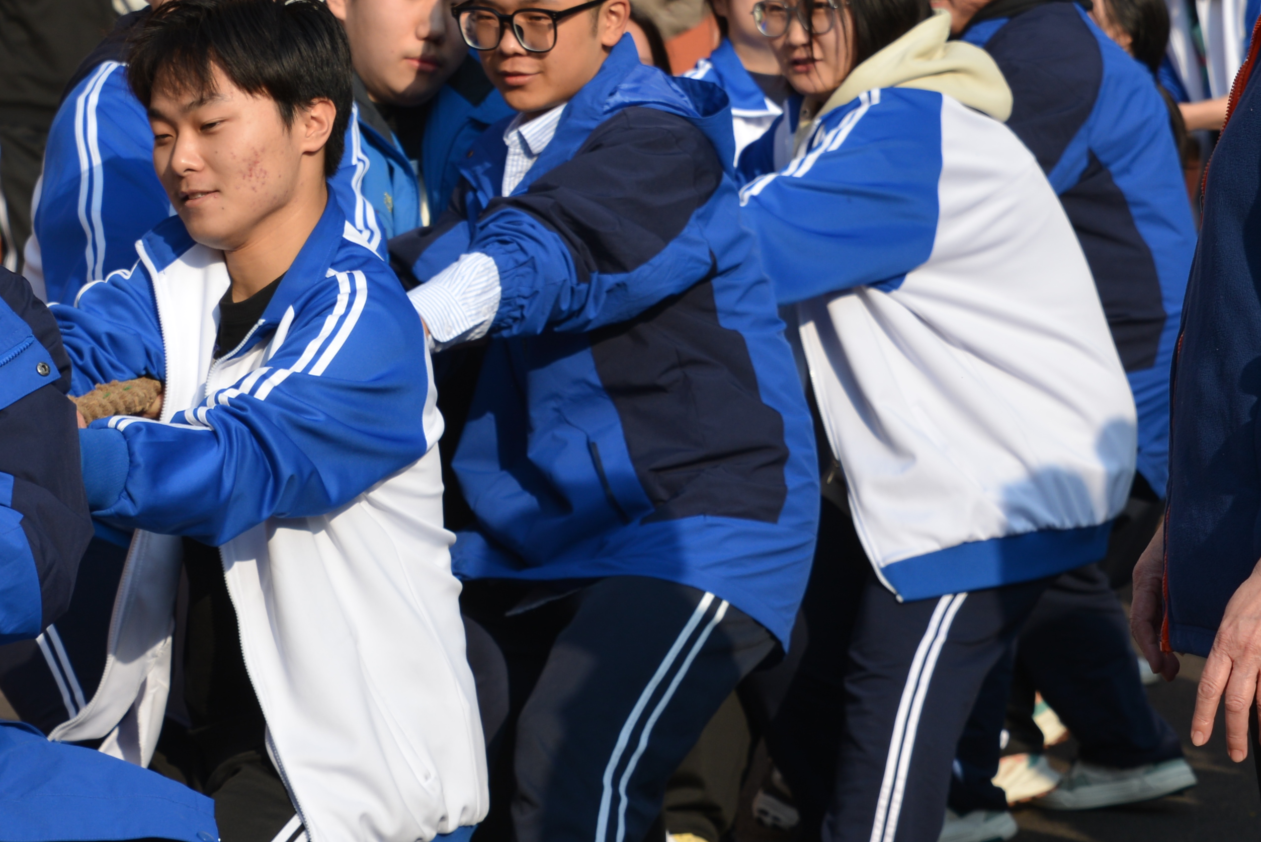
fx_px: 5886
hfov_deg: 12.2
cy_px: 324
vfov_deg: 8.2
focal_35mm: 168
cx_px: 393
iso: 200
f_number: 6.7
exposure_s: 1/750
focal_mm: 70
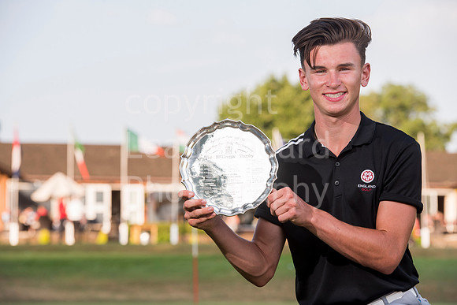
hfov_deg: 15.2
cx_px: 228
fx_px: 1714
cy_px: 152
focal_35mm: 135
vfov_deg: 10.2
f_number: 6.3
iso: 200
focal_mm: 135
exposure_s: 1/250
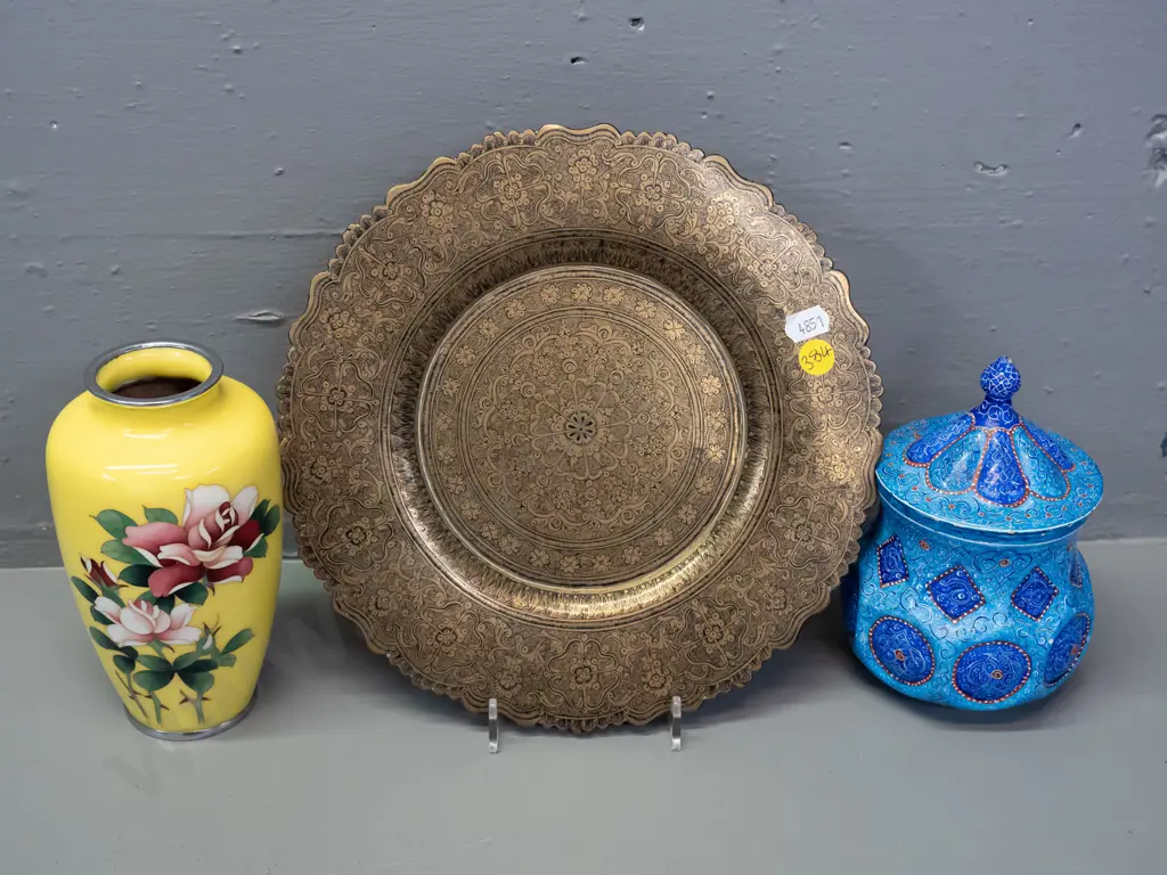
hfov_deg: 35.5
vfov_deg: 27.0
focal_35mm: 54
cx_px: 584
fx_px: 1820
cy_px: 438
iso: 3200
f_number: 5
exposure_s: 1/160
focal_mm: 27
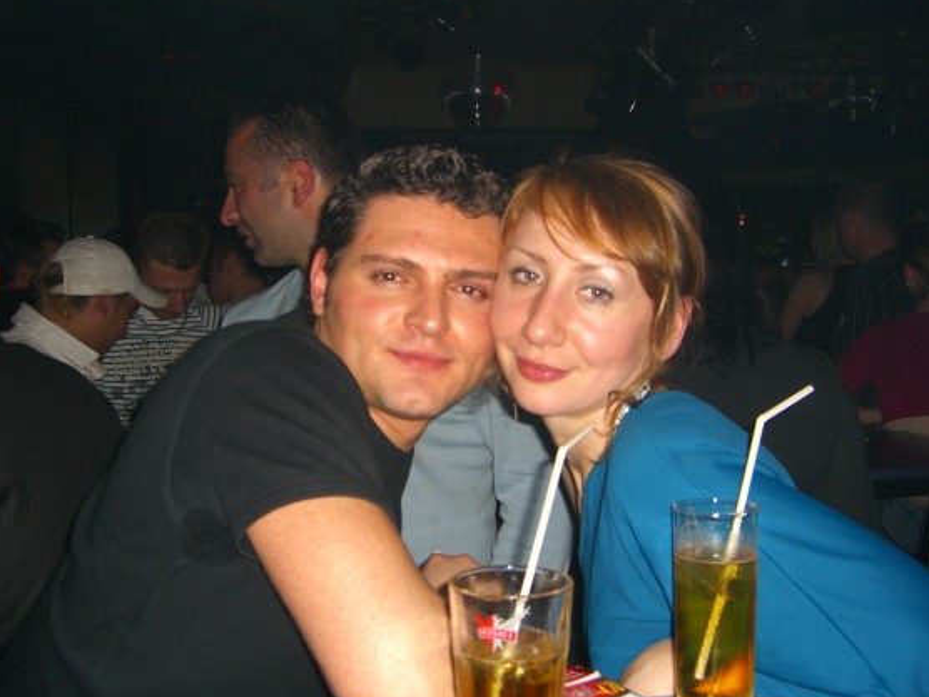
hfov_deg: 45.7
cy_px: 341
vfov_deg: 35.1
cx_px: 434
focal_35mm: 41
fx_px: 1100
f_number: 2.8
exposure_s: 1/60
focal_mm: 7.9
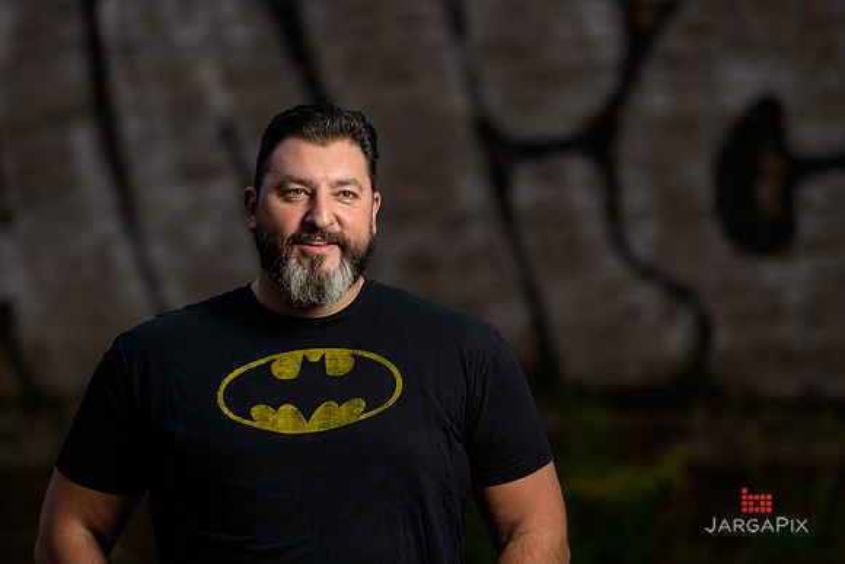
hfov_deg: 13.1
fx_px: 3679
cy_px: 327
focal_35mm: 157
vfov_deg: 8.8
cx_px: 393
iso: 200
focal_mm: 135
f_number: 2
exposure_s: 1/250
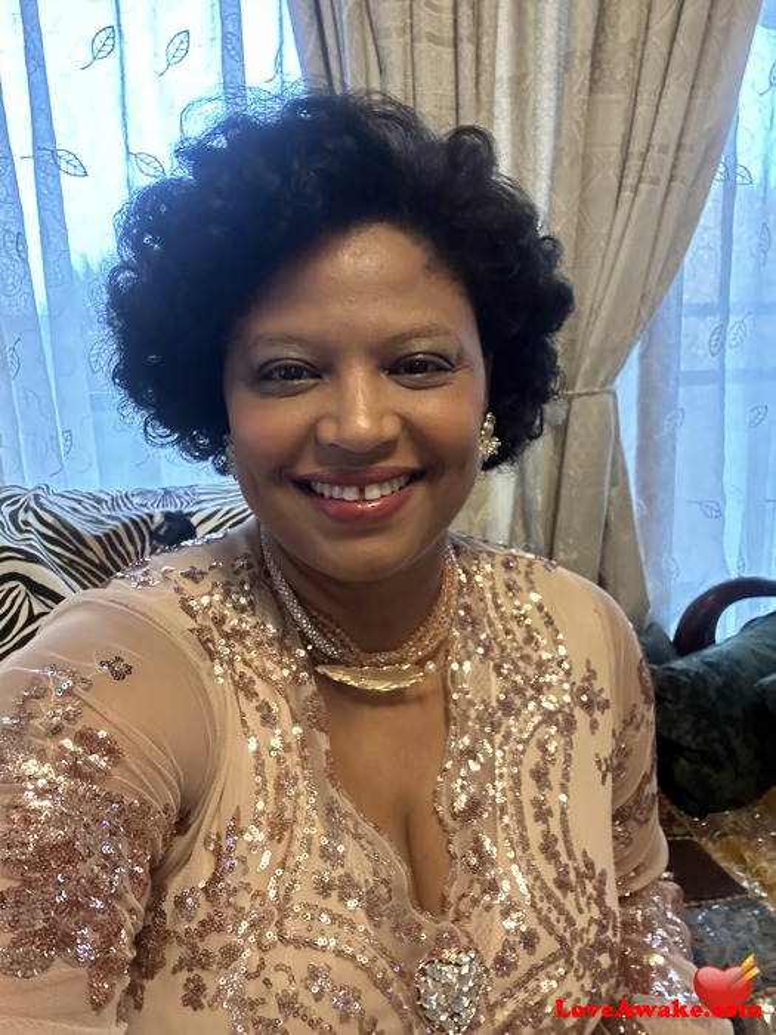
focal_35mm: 30
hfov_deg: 46.8
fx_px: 897
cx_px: 388
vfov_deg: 60.0
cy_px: 518
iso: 500
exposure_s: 1/25
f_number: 1.9
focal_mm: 2.69
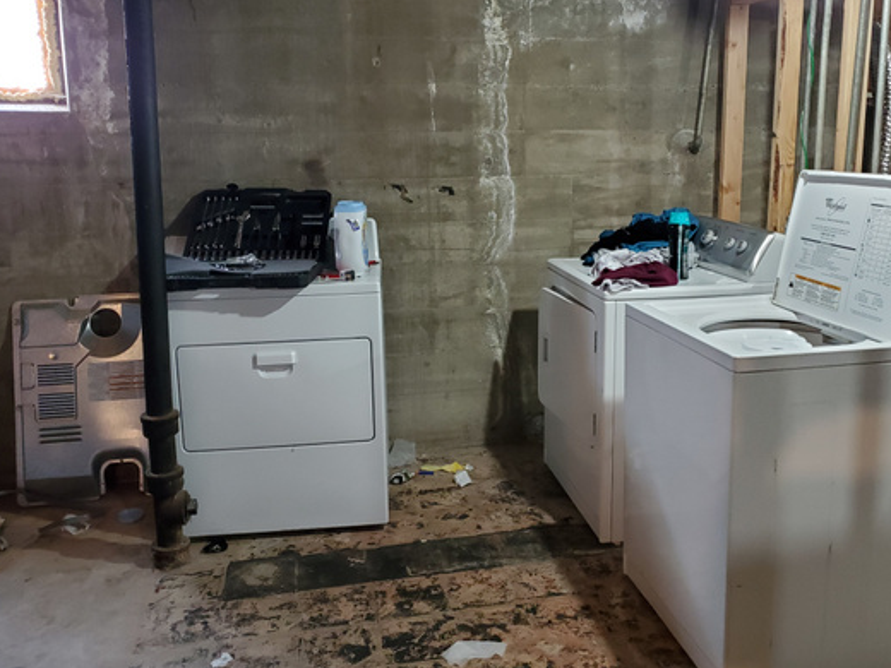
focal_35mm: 32
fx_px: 824
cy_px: 315
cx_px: 481
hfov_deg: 56.7
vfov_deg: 44.1
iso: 400
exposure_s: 1/39
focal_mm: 4.3
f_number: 1.5
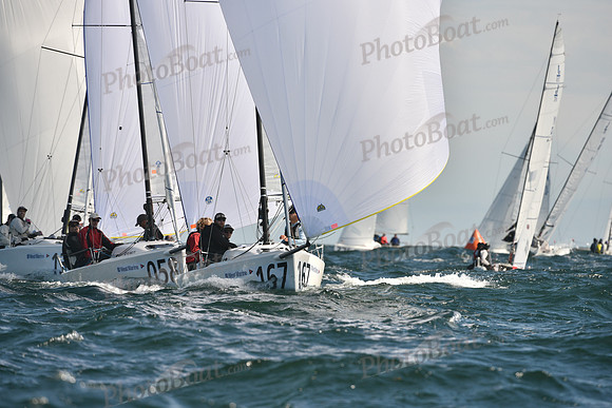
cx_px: 306
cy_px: 204
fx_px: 6801
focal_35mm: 400
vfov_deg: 3.4
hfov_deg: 5.2
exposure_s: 1/1250
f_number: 6.3
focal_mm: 400
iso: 250
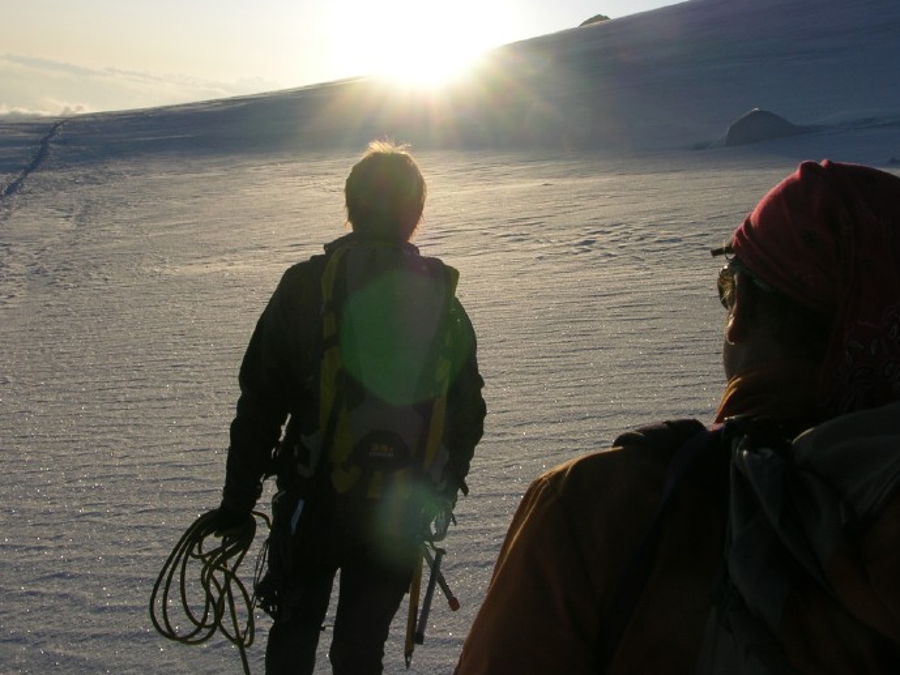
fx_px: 1352
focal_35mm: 52
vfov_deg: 27.9
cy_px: 243
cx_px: 417
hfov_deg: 36.8
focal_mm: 8.9
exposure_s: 1/273
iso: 50
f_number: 8
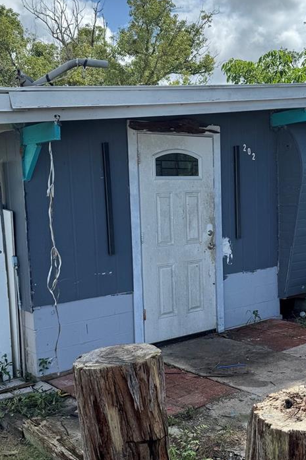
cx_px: 200
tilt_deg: -5.8
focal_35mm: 43
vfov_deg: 45.4
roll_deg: +2.1
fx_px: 549
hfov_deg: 31.0
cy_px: 251
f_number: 1.78
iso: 80
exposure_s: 1/3597
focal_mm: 6.76
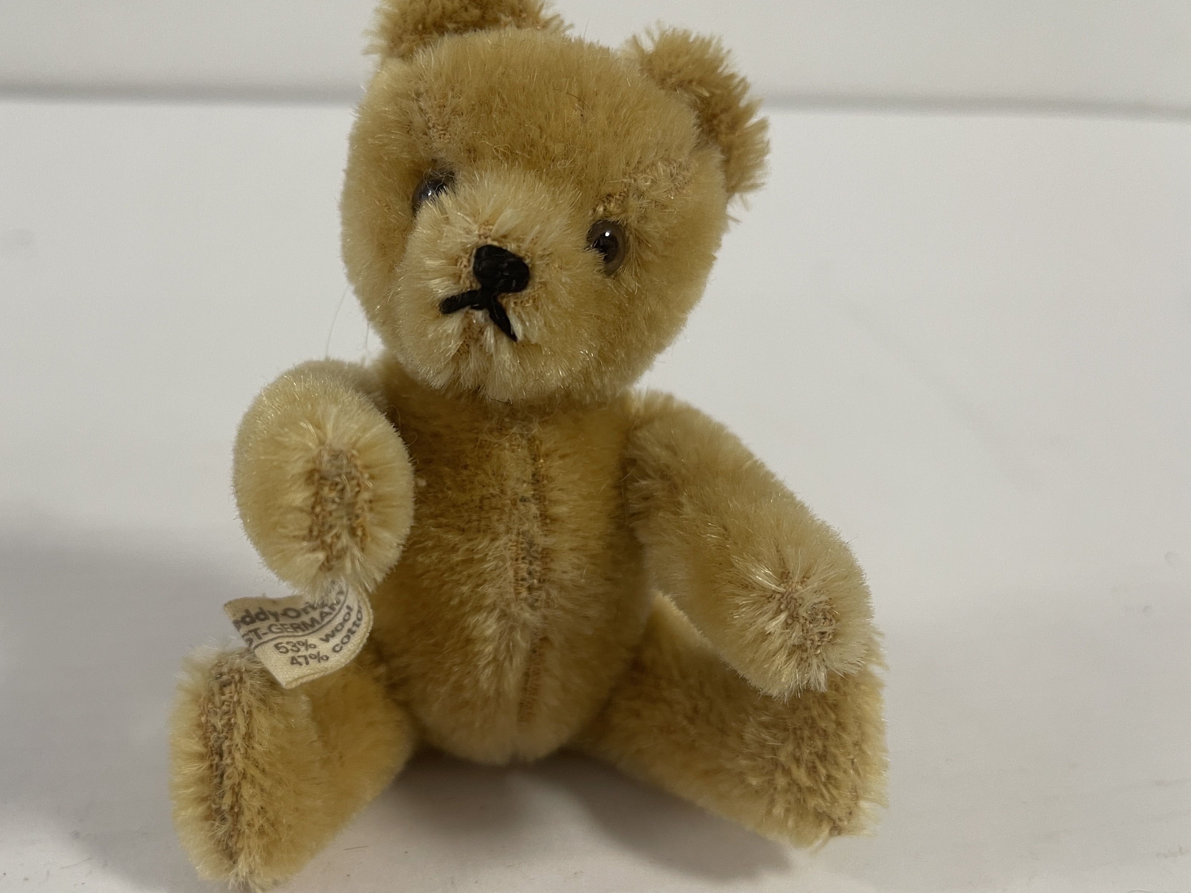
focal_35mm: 31
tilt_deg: -23.1
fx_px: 1067
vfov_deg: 45.4
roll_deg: -3.5
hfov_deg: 57.7
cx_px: 455
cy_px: 452
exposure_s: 1/50
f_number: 1.6
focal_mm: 5.1
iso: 80
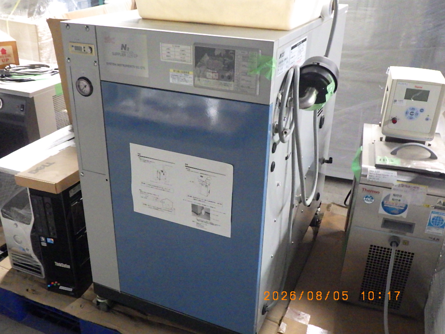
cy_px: 167
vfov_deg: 41.8
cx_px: 222
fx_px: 437
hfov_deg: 54.0
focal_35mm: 34
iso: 1000
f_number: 3.8
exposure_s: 1/50
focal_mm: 6.1
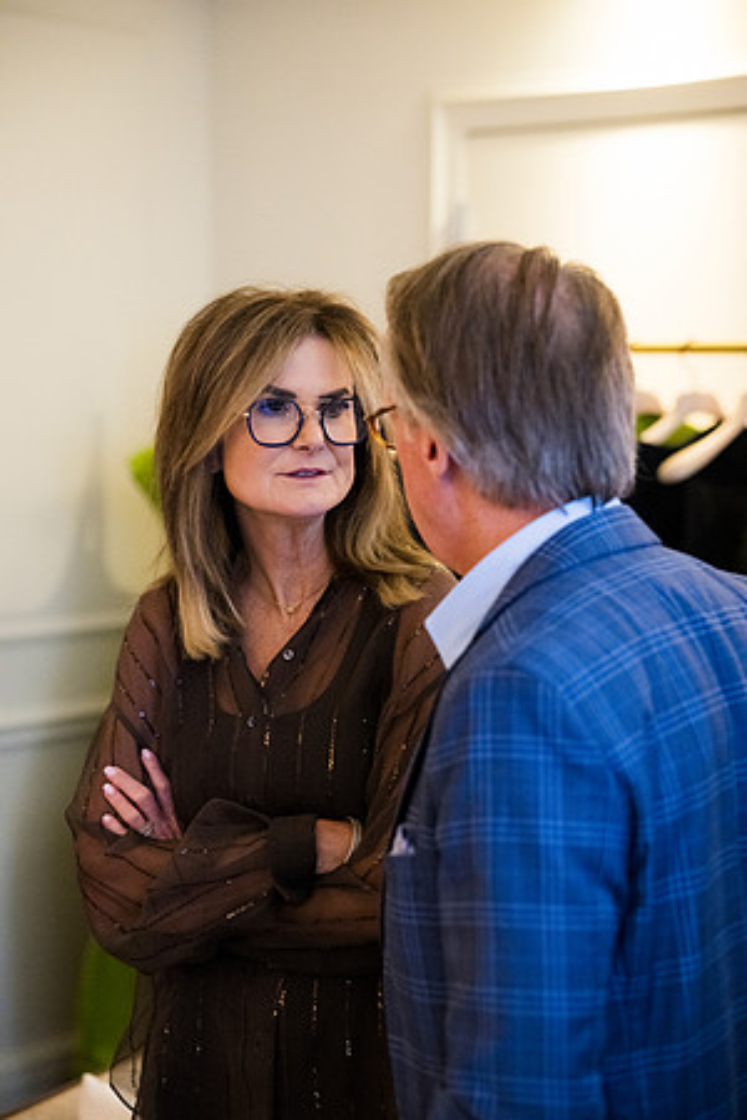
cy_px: 560
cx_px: 374
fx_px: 2490
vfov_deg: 25.4
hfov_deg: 17.1
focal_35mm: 80
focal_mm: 80
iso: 5600
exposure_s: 1/160
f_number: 3.2
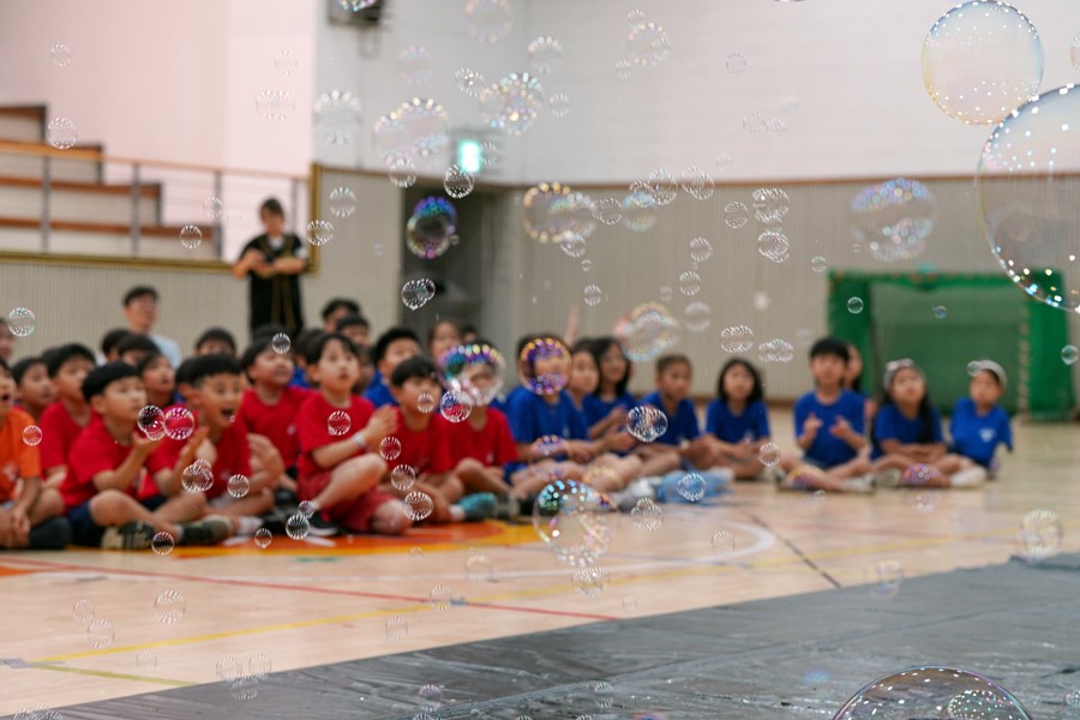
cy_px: 360
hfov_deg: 25.7
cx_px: 540
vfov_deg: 17.3
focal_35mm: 79
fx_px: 2370
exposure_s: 1/160
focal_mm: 79
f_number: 4
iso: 1000
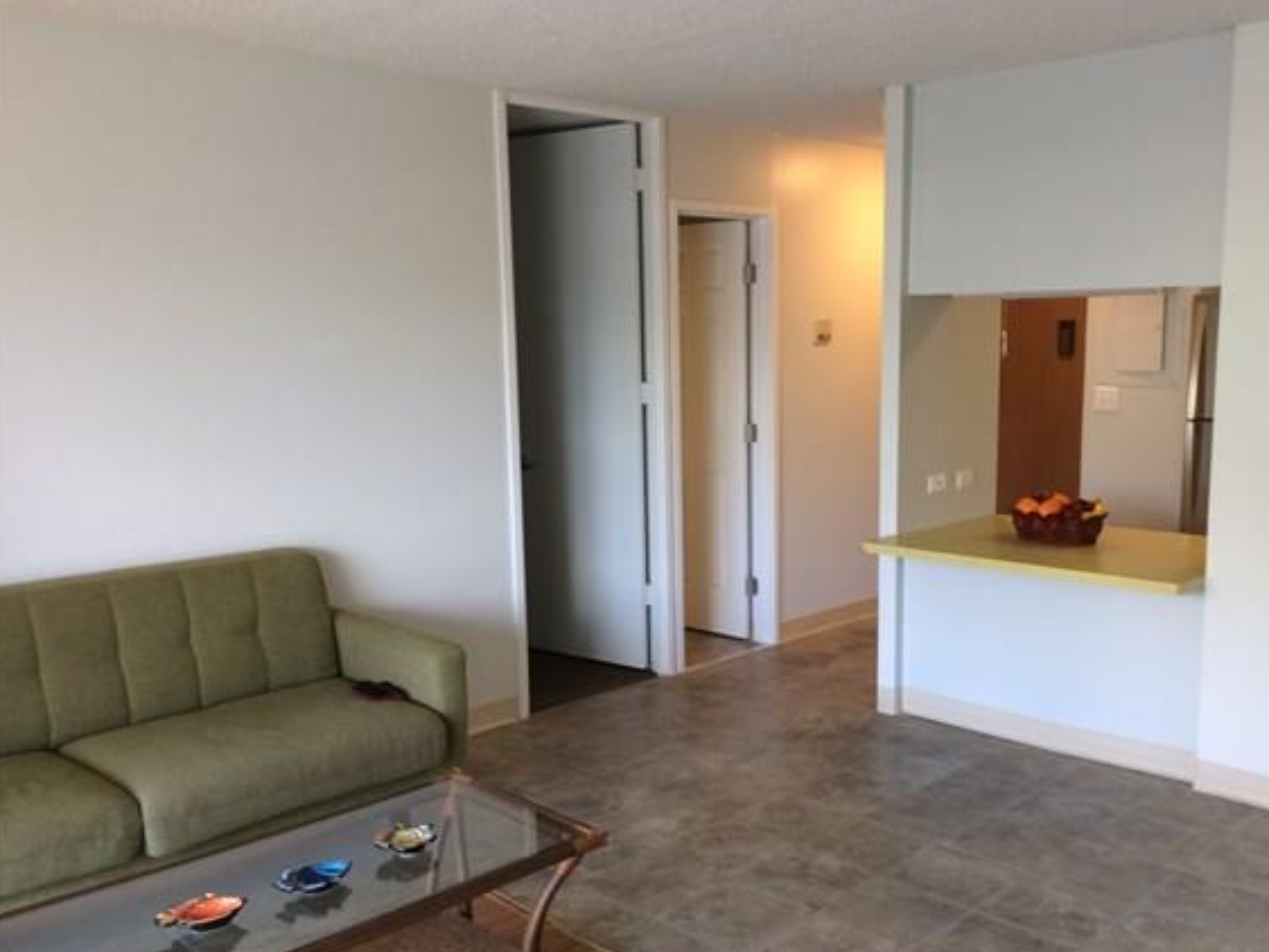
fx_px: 1210
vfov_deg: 42.9
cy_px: 514
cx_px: 714
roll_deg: +1.3
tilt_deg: -6.8
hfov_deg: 55.2
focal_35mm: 33
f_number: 2.2
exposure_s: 1/30
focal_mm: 4.15
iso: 40
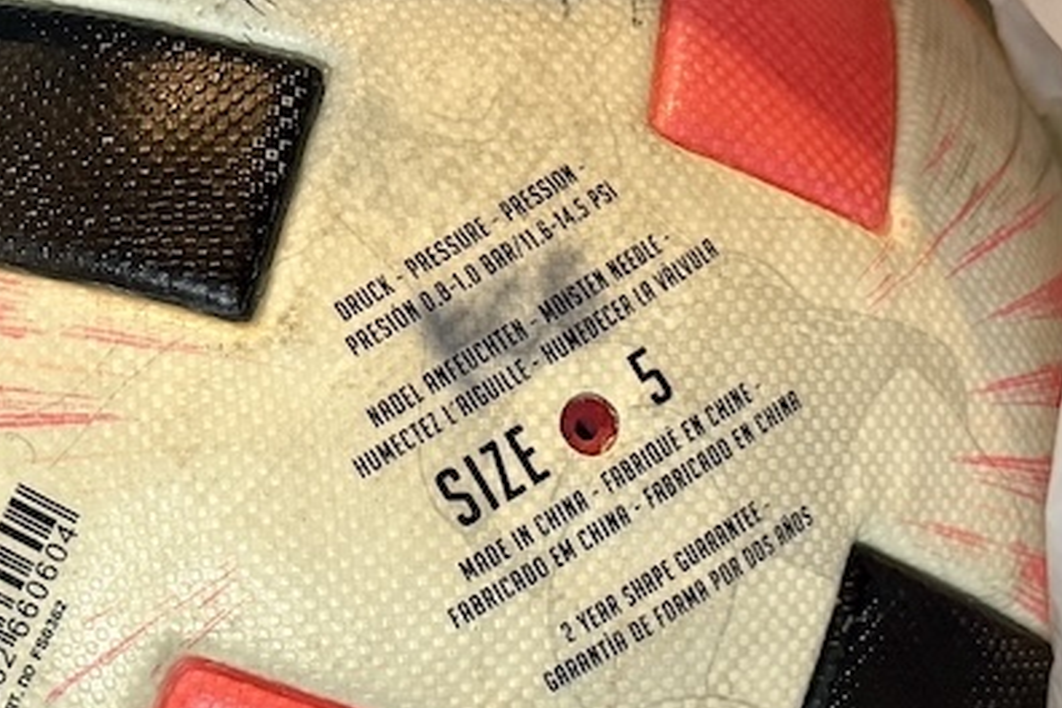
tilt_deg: -82.6
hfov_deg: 24.5
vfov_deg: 16.5
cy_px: 599
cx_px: 284
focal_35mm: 82
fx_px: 2419
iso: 250
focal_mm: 6.76
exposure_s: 1/50
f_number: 1.78
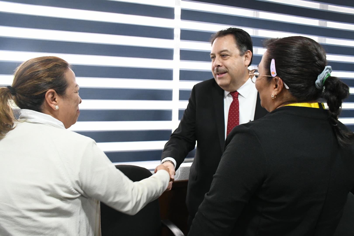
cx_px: 177
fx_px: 295
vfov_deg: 43.6
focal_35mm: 30
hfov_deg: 61.9
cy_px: 118
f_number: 5
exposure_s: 1/100
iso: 4000
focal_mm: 20
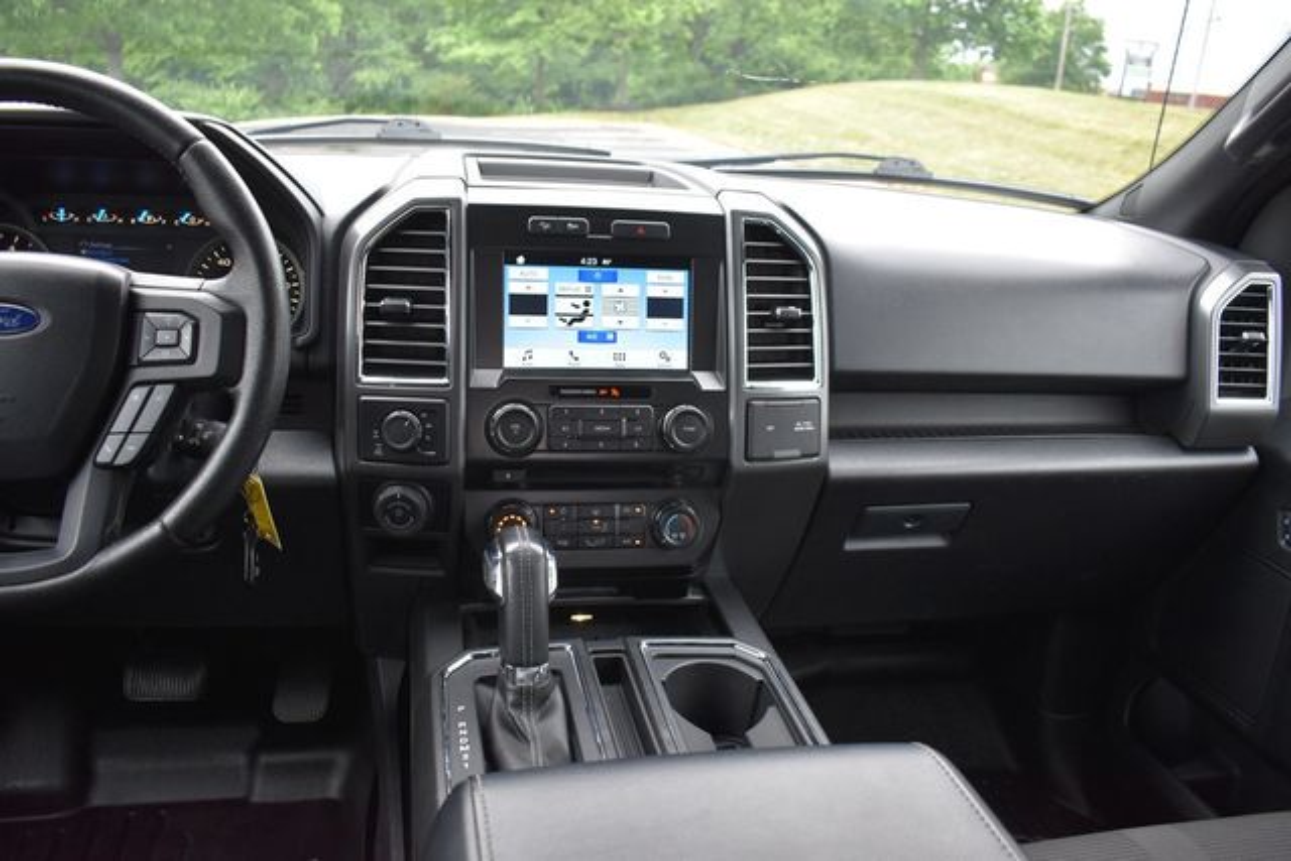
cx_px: 646
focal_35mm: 30
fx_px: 1076
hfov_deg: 61.9
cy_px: 430
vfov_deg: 43.6
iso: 800
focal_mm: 20
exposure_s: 1/250
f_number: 3.5
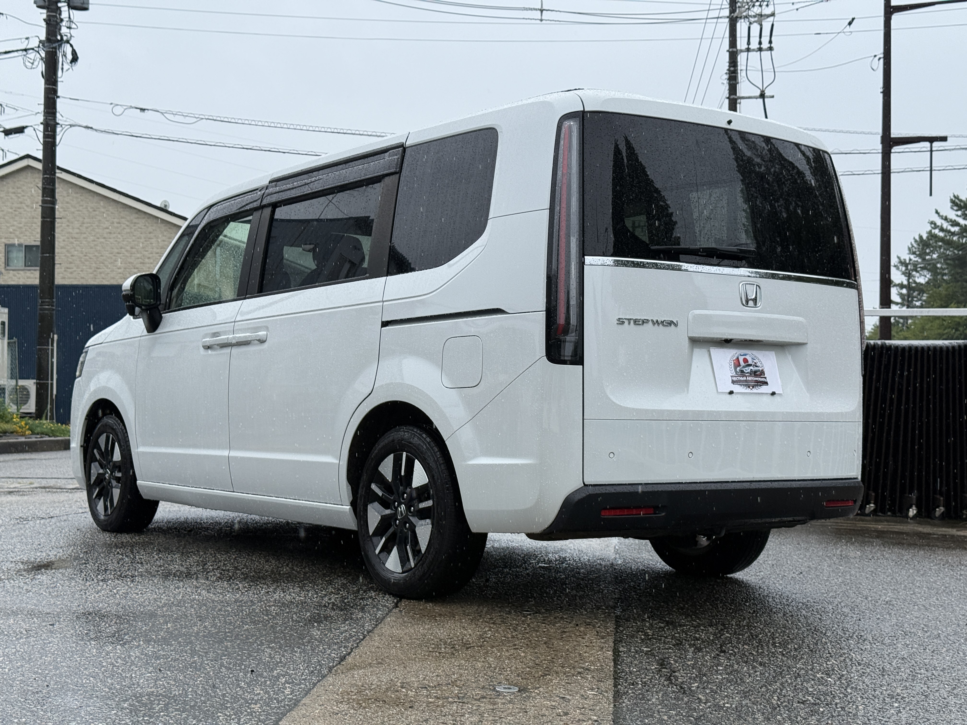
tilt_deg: +1.0
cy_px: 362
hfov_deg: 39.7
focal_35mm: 48
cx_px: 484
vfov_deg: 30.3
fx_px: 1341
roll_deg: -0.1
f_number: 1.78
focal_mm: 6.76
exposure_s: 1/1055
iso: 64
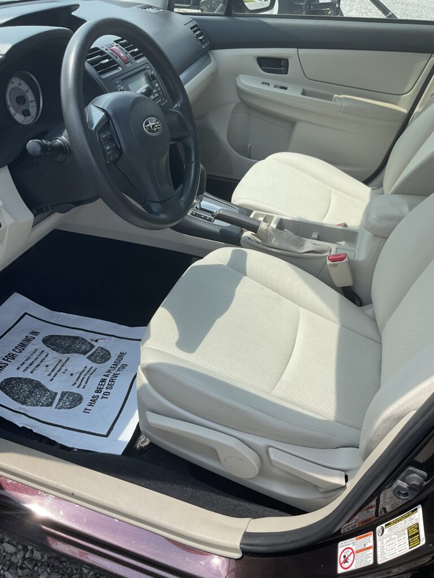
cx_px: 217
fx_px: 485
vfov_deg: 61.7
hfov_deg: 48.2
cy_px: 289
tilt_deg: -37.5
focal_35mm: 29
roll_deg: -2.3
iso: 16
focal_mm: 3
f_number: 1.8
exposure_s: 1/842
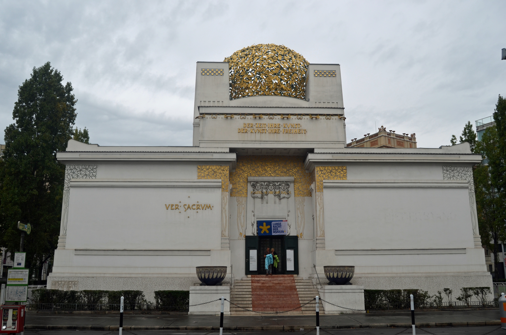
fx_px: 463
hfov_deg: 57.3
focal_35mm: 33
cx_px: 253
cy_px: 168
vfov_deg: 39.8
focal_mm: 22
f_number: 8
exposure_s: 1/250
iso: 200
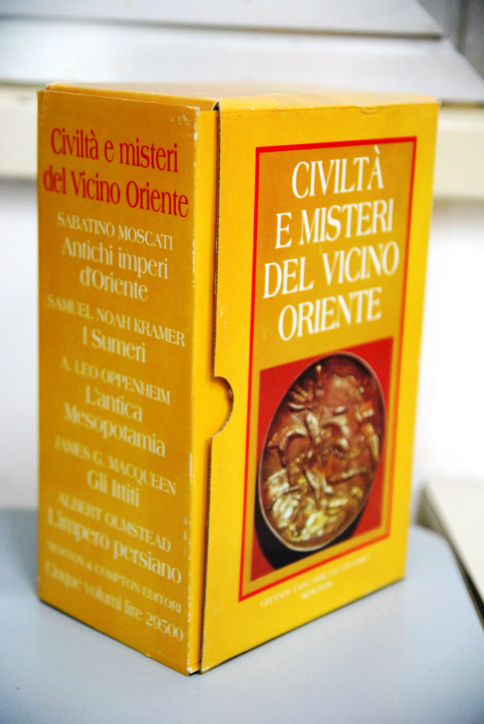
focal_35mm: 68
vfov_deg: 29.8
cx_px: 242
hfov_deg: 20.2
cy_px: 362
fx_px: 1357
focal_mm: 45
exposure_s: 1/60
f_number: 3.2
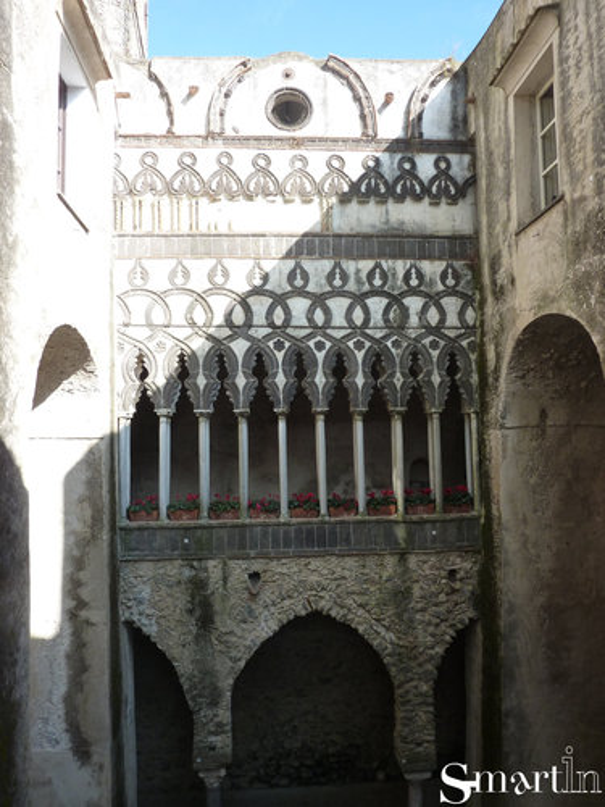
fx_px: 583
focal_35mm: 25
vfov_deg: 69.4
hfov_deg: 54.9
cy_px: 404
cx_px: 302
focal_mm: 4.1
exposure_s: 1/200
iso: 125
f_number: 4
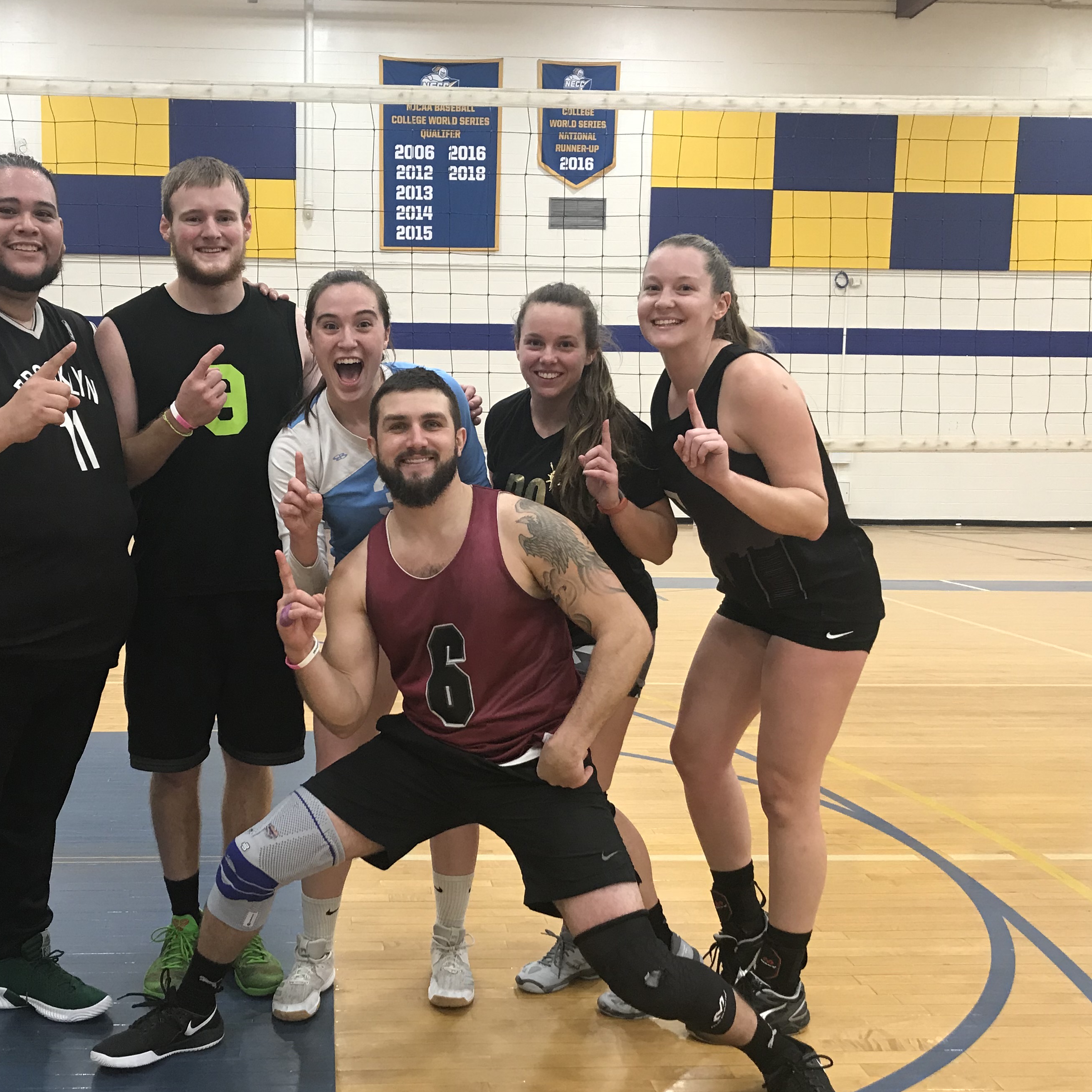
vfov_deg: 43.8
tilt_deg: -6.4
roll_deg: -1.2
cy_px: 620
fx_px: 1356
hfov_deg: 43.4
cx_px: 393
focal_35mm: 38
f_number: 1.8
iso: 32
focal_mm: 3.99
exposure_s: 1/30
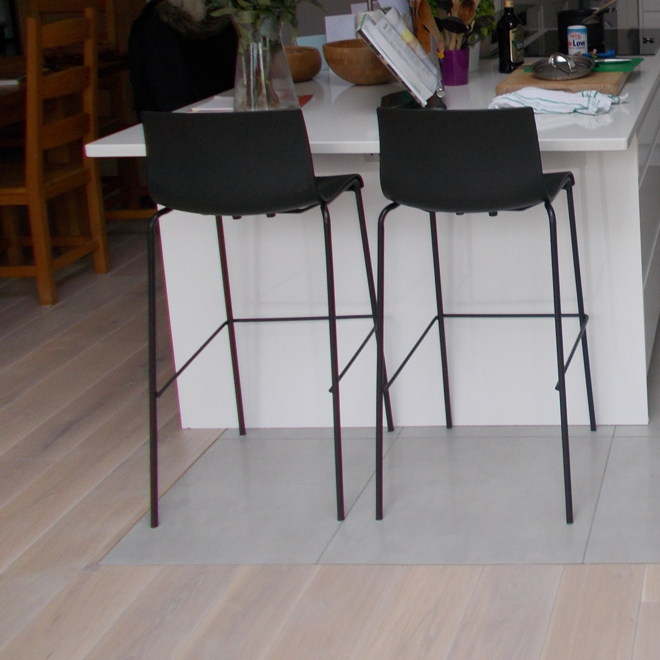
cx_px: 713
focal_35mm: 51
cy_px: 116
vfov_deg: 32.3
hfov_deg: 30.2
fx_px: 1100
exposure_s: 1/60
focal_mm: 4.6
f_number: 3.2
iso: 80
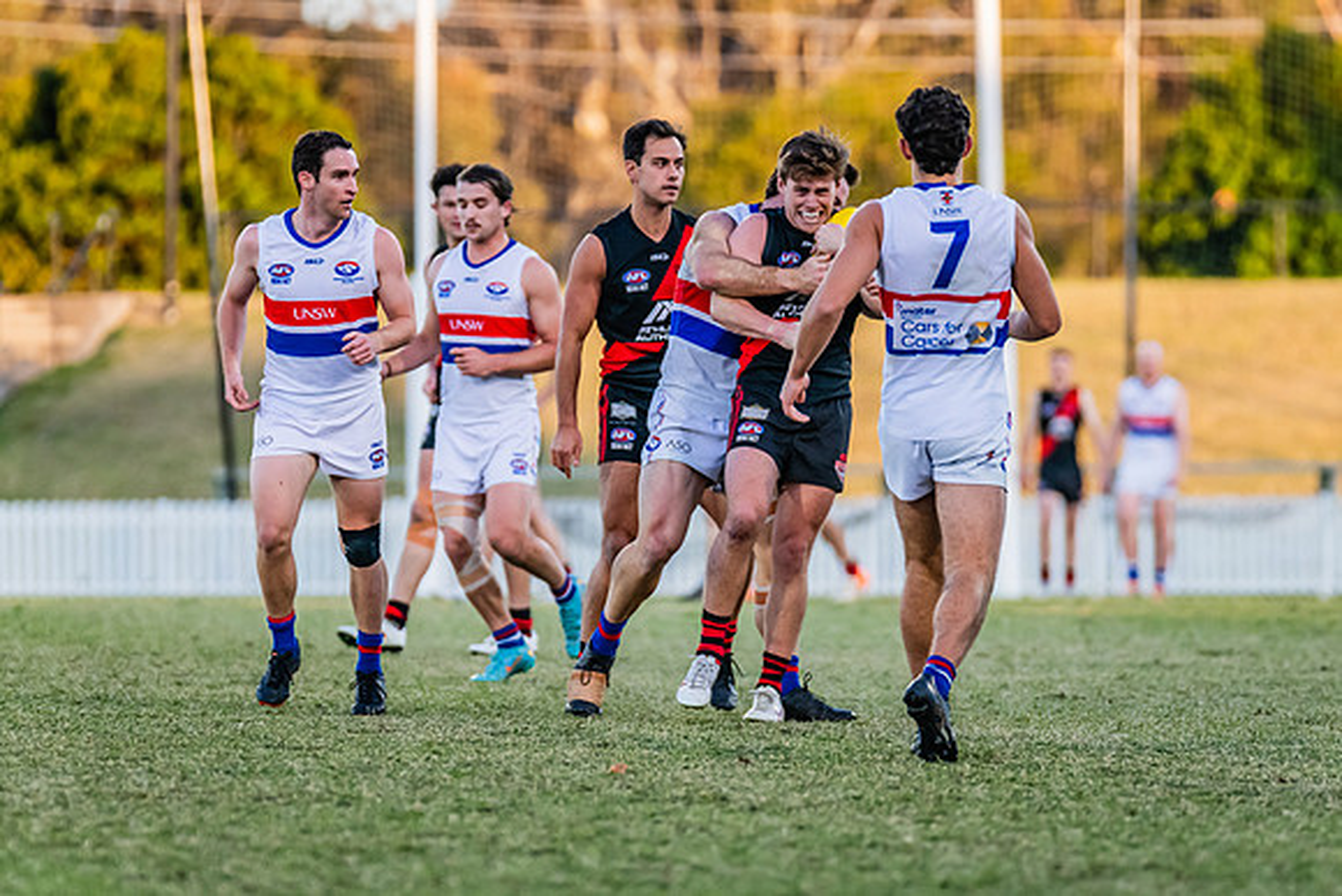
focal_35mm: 368
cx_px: 716
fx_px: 13734
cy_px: 431
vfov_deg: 3.7
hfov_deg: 5.6
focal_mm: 290
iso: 1600
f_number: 4
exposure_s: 1/1600
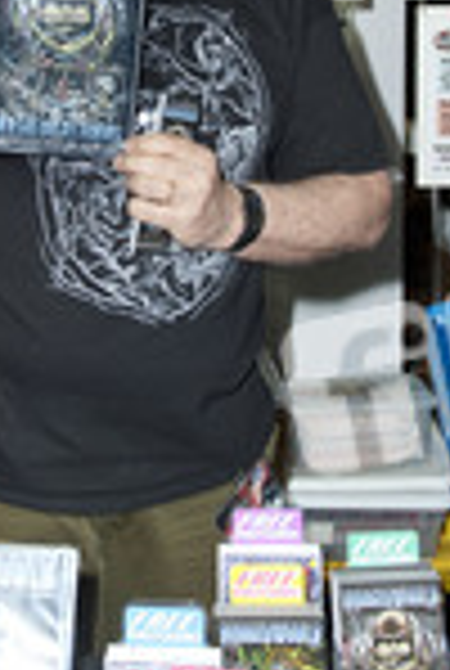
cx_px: 106
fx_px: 1549
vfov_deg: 24.1
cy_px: 144
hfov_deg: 16.4
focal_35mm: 83
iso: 400
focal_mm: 31
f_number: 4
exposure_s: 1/320
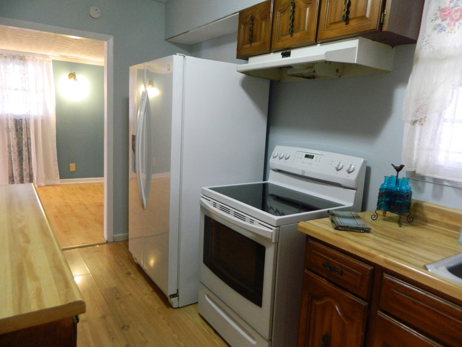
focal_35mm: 25
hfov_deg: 69.4
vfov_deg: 54.9
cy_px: 174
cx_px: 231
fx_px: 334
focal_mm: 4.5
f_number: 3.1
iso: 400
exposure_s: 1/15
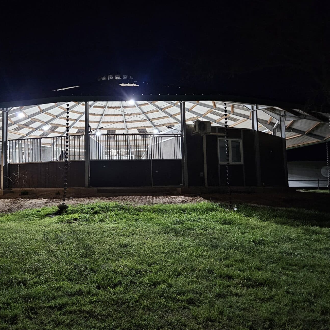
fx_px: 345
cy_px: 148
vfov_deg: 51.0
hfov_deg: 50.1
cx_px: 107
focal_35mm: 32
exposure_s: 1/24
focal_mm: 5.4
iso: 500
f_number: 1.8
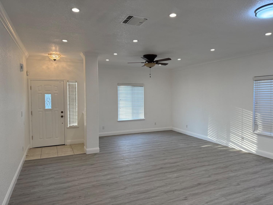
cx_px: 136
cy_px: 102
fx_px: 189
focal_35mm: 24
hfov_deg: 71.6
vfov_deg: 56.8
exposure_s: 1/214
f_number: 1.78
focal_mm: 6.76
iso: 160
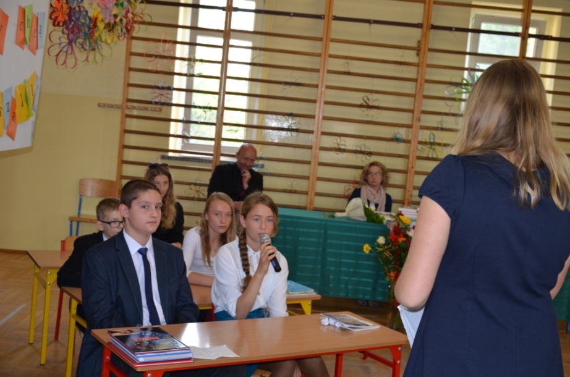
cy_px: 188
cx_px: 285
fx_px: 829
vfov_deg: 25.6
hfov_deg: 37.9
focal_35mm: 52
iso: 400
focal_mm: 35
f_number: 4.5
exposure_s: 1/100
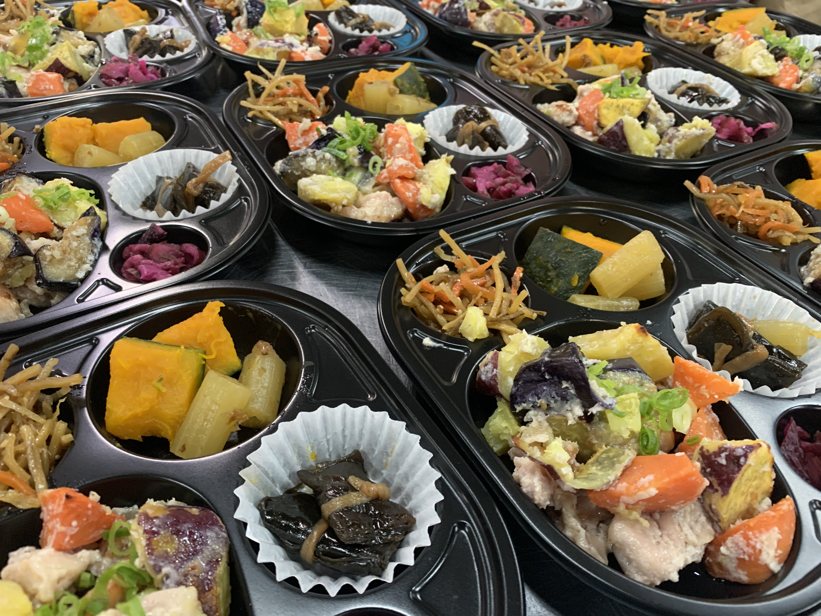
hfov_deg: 67.3
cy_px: 308
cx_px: 410
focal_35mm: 26
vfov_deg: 53.1
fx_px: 617
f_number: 1.8
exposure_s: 1/33
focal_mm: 4.25
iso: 400
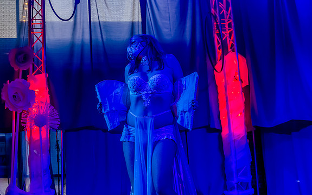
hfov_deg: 33.3
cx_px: 15
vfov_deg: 22.6
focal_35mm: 57
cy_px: 60
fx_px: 485
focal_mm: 29
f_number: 2.8
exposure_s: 1/80
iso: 2500
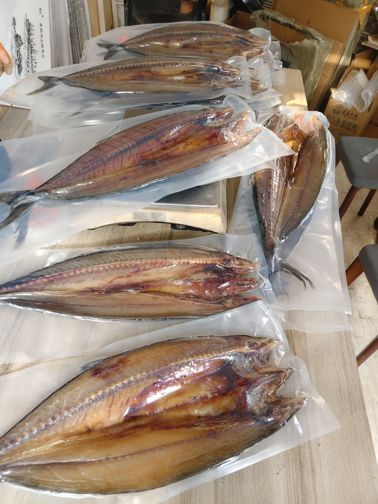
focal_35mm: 23
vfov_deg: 73.9
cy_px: 252
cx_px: 189
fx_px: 335
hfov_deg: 58.9
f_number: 1.88
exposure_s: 1/100
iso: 286
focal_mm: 5.56
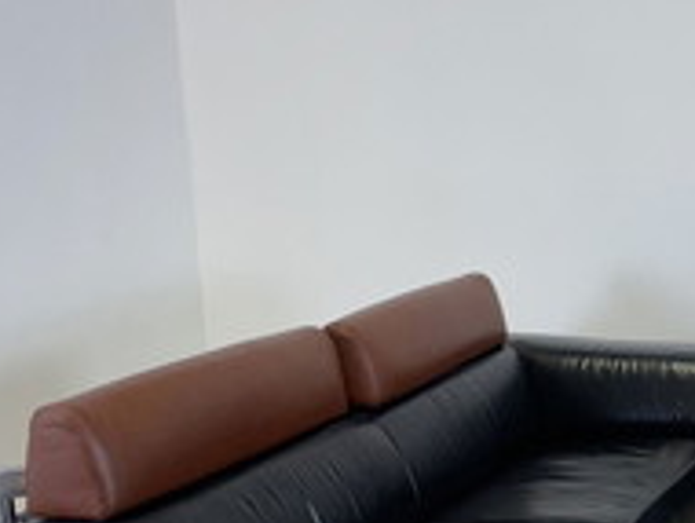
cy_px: 402
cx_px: 783
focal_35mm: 70
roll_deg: +0.1
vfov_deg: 20.9
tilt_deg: -12.0
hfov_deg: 25.5
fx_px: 1407
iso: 64
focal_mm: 4.2
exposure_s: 1/121
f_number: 1.6
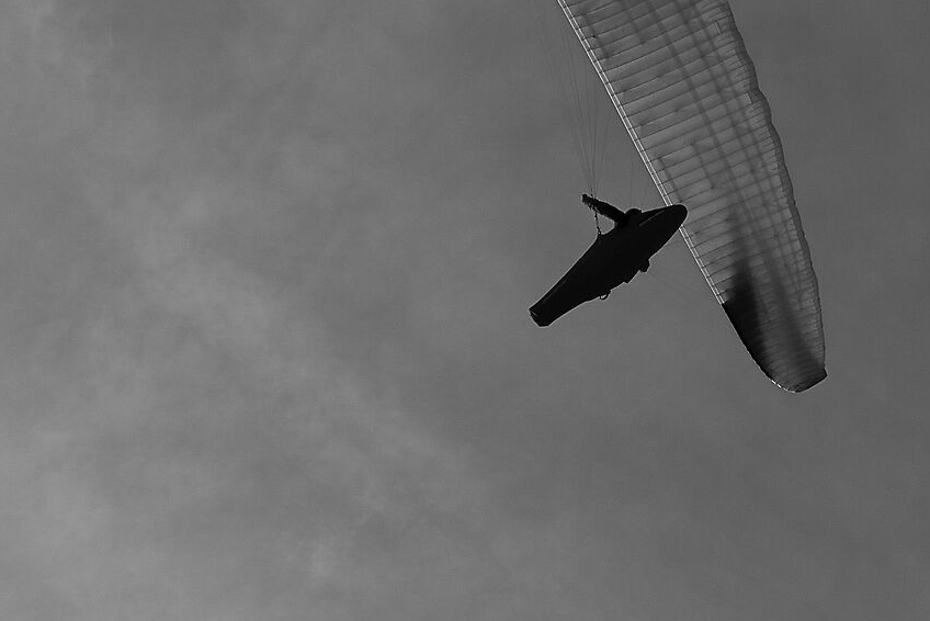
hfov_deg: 20.5
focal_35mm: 99
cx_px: 666
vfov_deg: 13.8
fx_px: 2558
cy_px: 337
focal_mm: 23
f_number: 11
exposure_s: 1/640
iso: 250
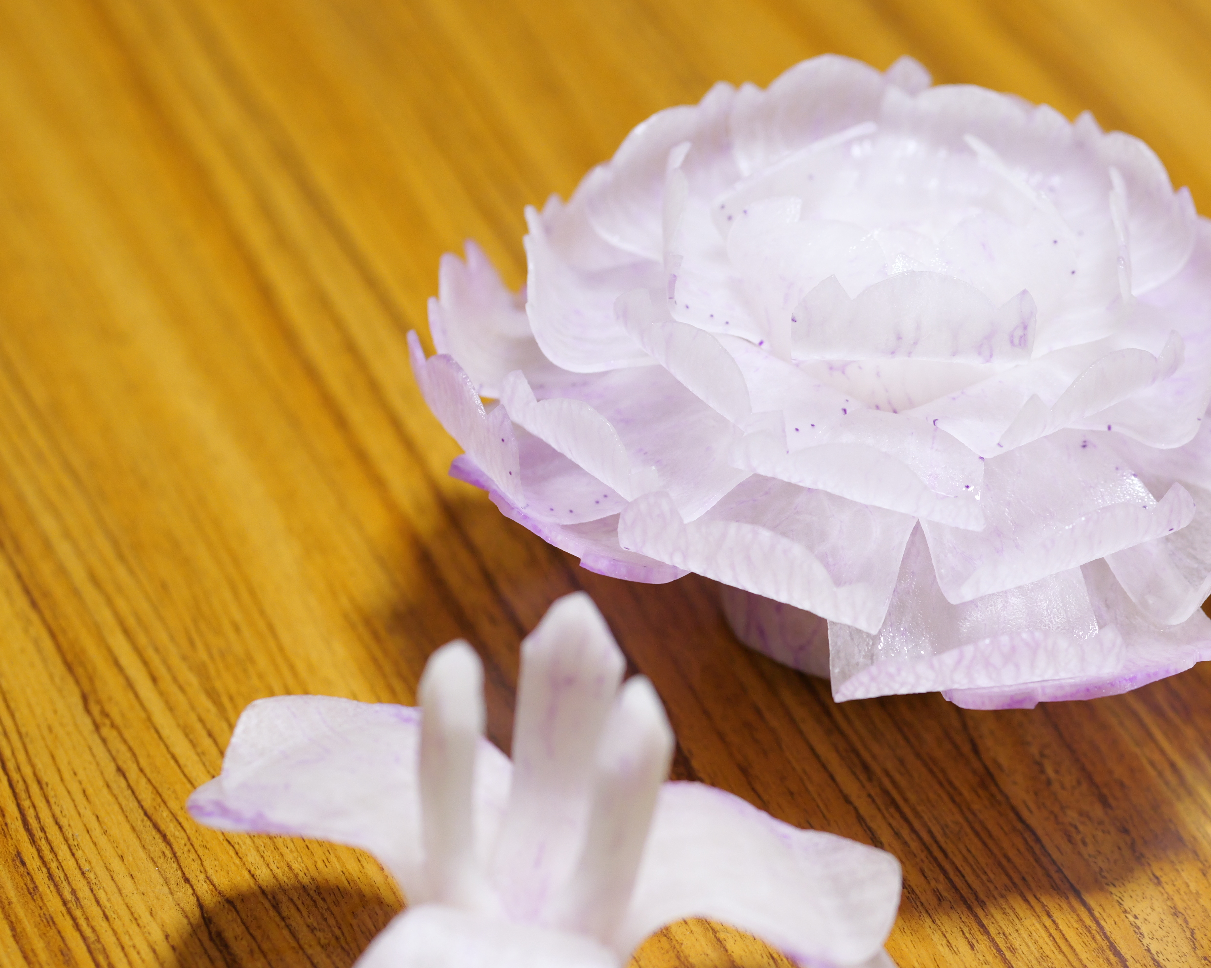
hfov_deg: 13.0
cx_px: 795
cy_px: 494
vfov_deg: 10.4
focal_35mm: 148
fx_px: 5304
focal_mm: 56
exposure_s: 1/100
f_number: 2.2
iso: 1000
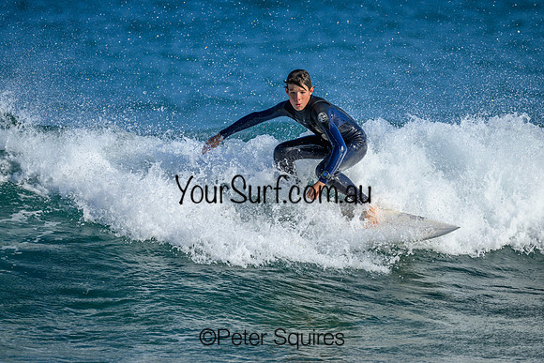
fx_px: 13298
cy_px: 184
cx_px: 245
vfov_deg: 1.6
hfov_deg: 2.3
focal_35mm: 880
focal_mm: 800
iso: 320
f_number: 6.3
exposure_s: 1/2000
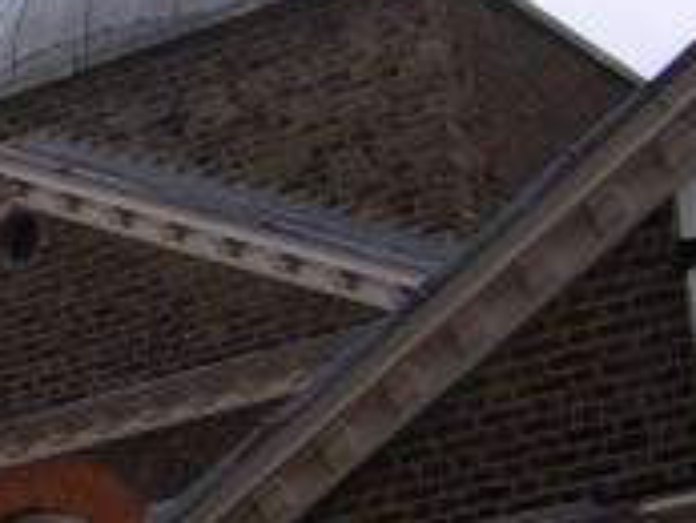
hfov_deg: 12.8
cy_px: 334
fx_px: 2897
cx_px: -422
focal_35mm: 144
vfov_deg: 10.3
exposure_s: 1/320
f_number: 4.8
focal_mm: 8
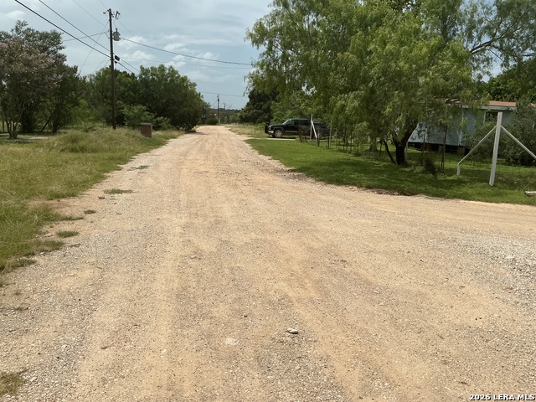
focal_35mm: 29
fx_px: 449
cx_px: 268
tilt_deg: -10.0
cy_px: 201
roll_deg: +0.3
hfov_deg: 61.7
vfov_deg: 48.2
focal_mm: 3
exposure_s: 1/5263
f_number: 1.8
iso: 25
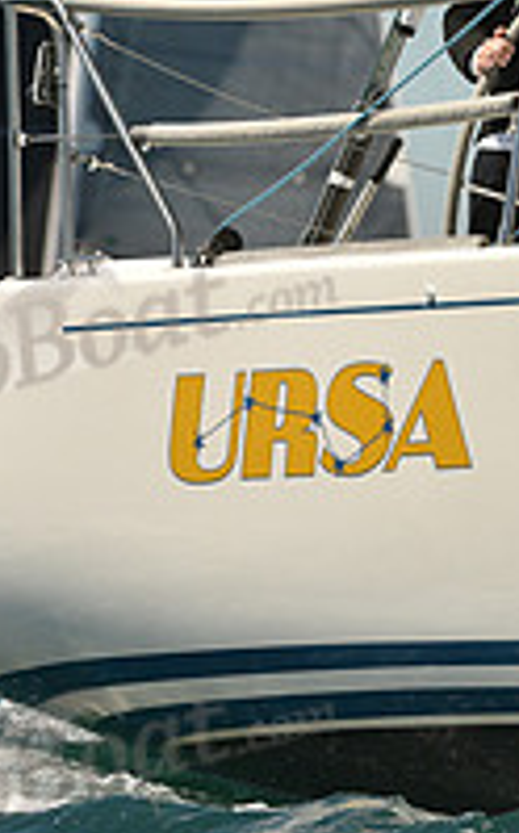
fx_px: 16851
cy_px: 73
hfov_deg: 1.8
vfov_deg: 2.8
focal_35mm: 743
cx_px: 557
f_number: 8
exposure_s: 1/1250
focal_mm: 250
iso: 250
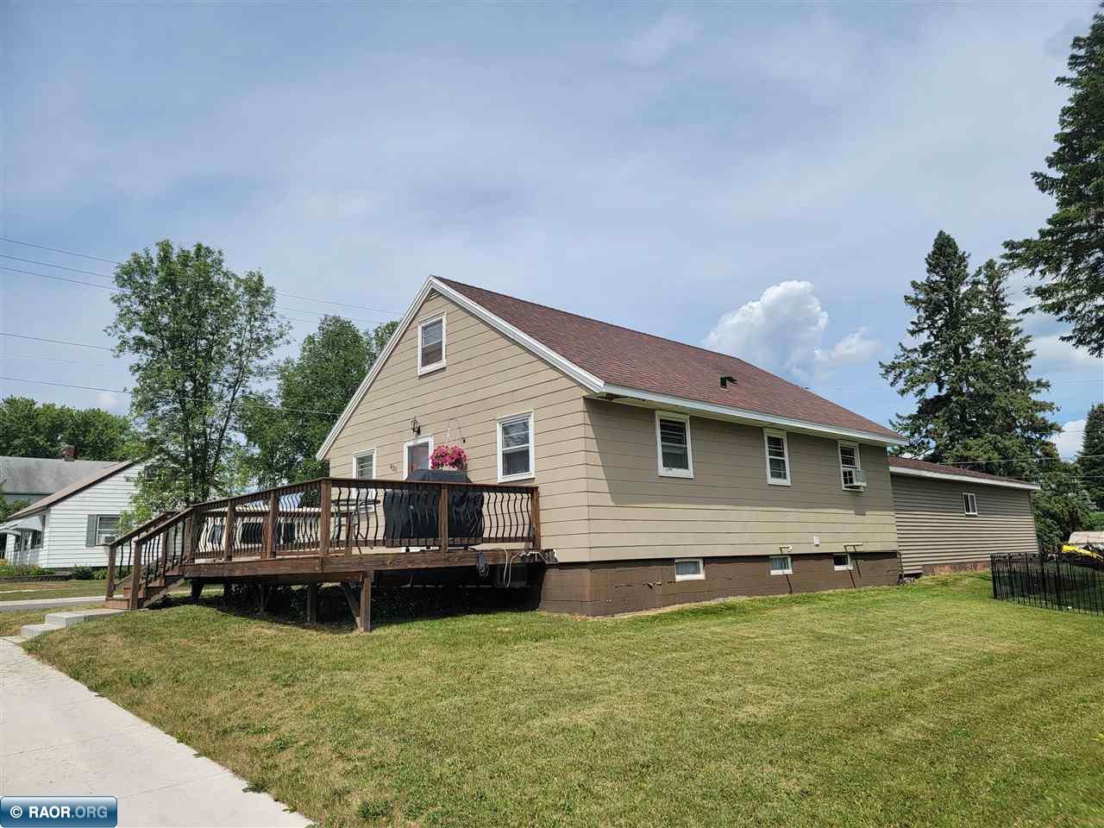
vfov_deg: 56.8
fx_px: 765
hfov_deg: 71.6
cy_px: 414
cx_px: 552
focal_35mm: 24
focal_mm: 6.7
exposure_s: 1/1605
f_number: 1.8
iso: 16
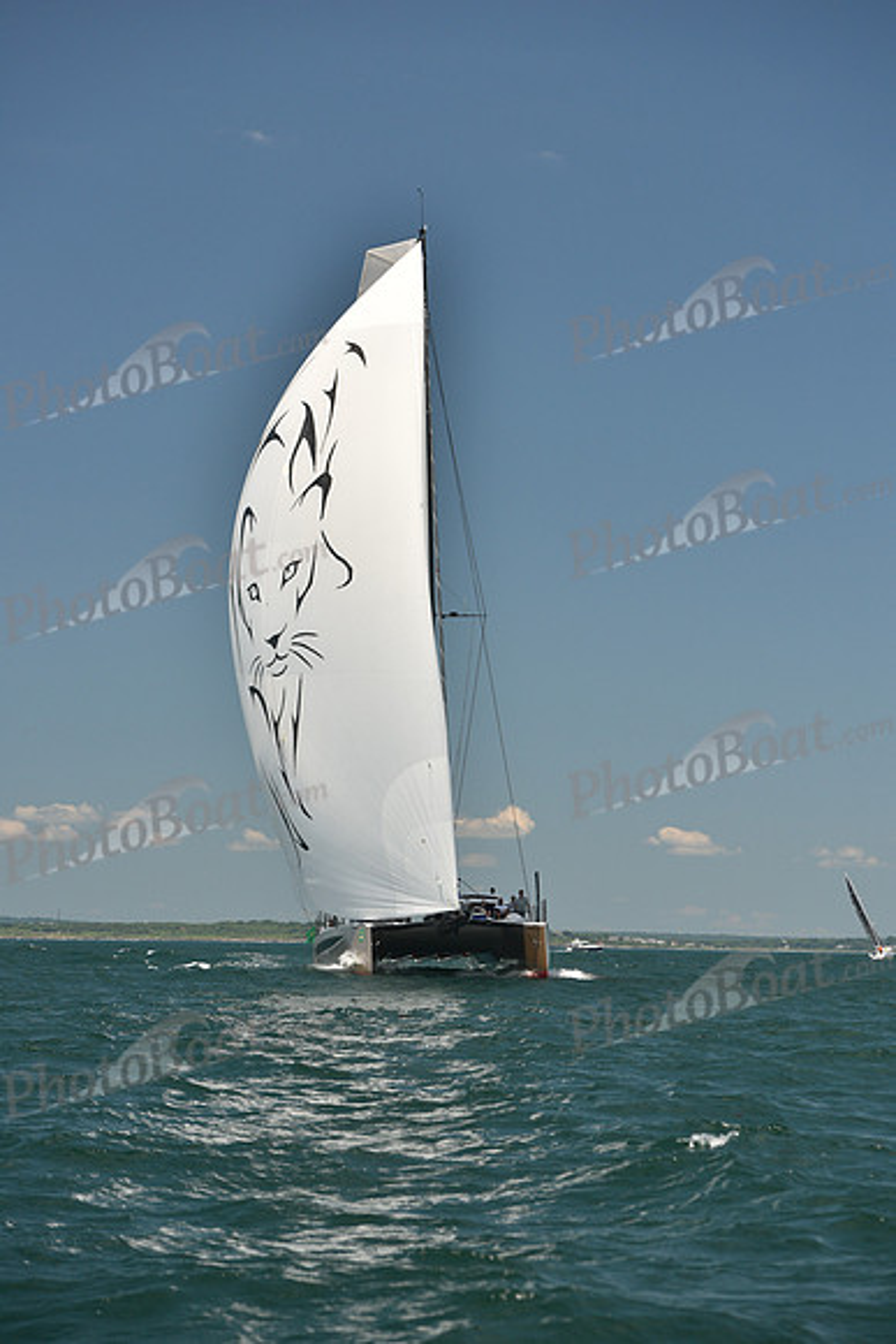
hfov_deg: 15.2
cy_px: 672
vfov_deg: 22.6
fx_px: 3358
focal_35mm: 90
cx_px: 448
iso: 320
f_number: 5
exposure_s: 1/1250
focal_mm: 90
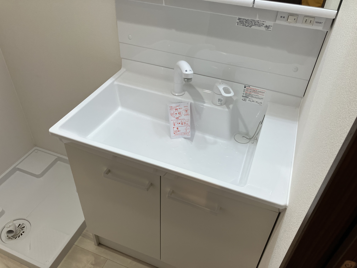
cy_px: 134
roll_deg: -1.8
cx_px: 178
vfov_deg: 49.7
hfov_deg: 63.4
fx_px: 289
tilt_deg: -38.3
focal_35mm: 28
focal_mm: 3.99
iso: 64
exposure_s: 1/100
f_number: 1.8
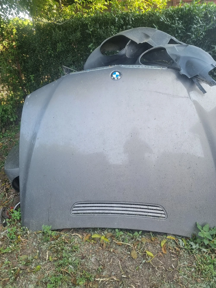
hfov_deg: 53.1
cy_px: 144
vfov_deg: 67.3
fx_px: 216
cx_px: 108
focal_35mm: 26
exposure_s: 1/182
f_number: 1.8
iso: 50
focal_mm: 5.4
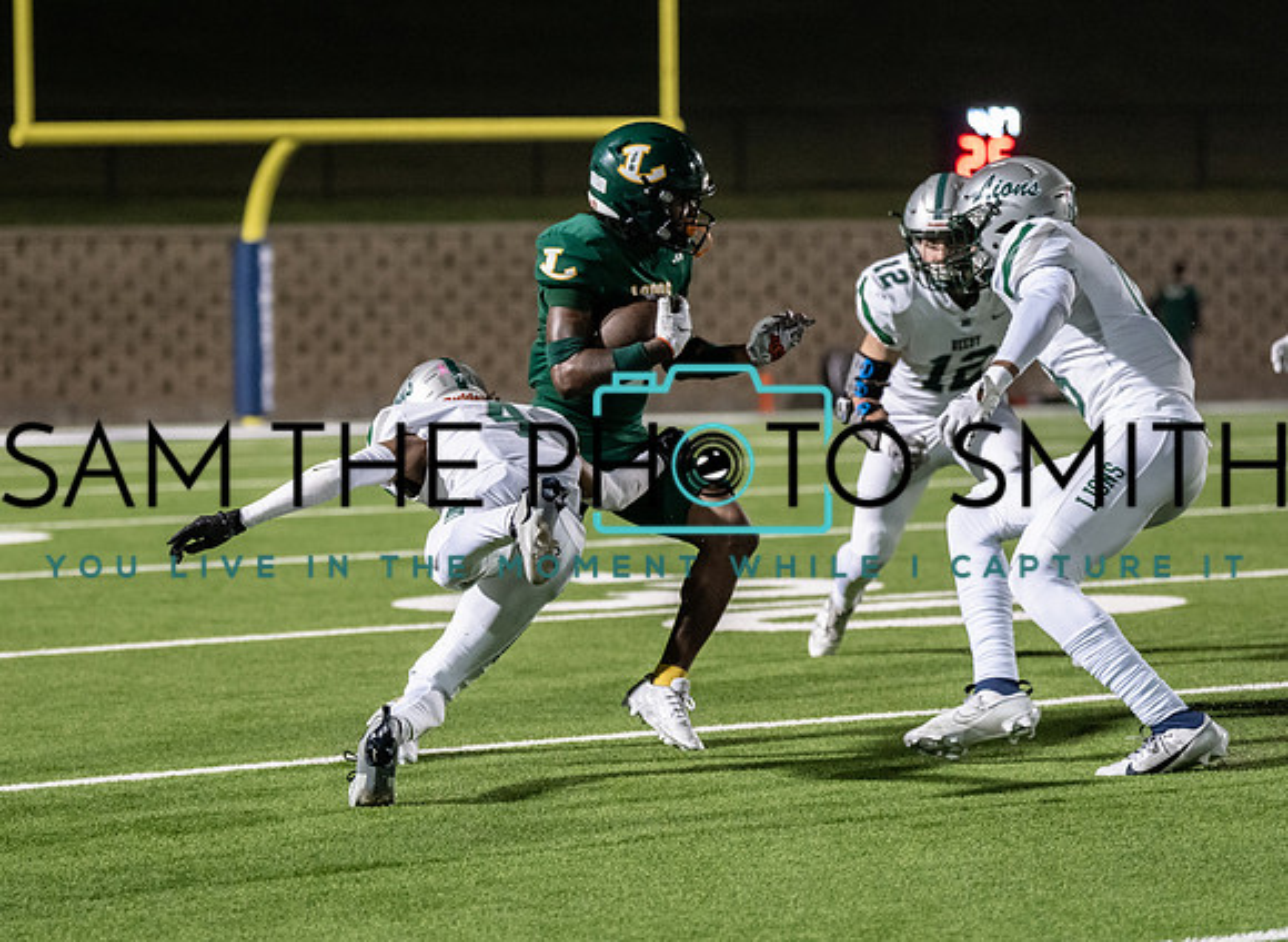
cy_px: 506
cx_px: 527
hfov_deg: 12.5
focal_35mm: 160
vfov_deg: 9.1
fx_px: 5889
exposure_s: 1/1250
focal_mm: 111
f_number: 2.8
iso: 3200
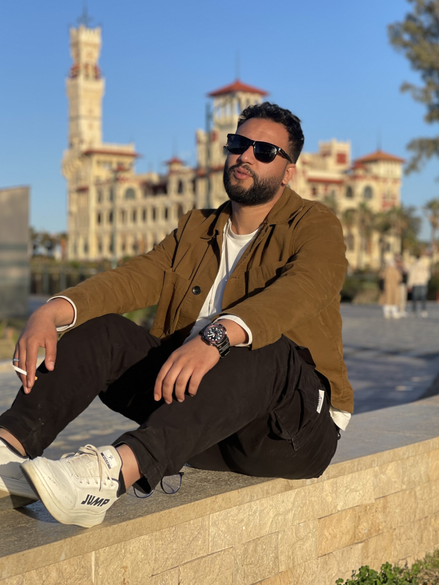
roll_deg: -0.4
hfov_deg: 21.0
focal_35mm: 70
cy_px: 272
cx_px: 229
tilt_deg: +0.3
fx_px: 1184
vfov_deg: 27.8
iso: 32
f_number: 2.2
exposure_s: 1/1064
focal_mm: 7.5
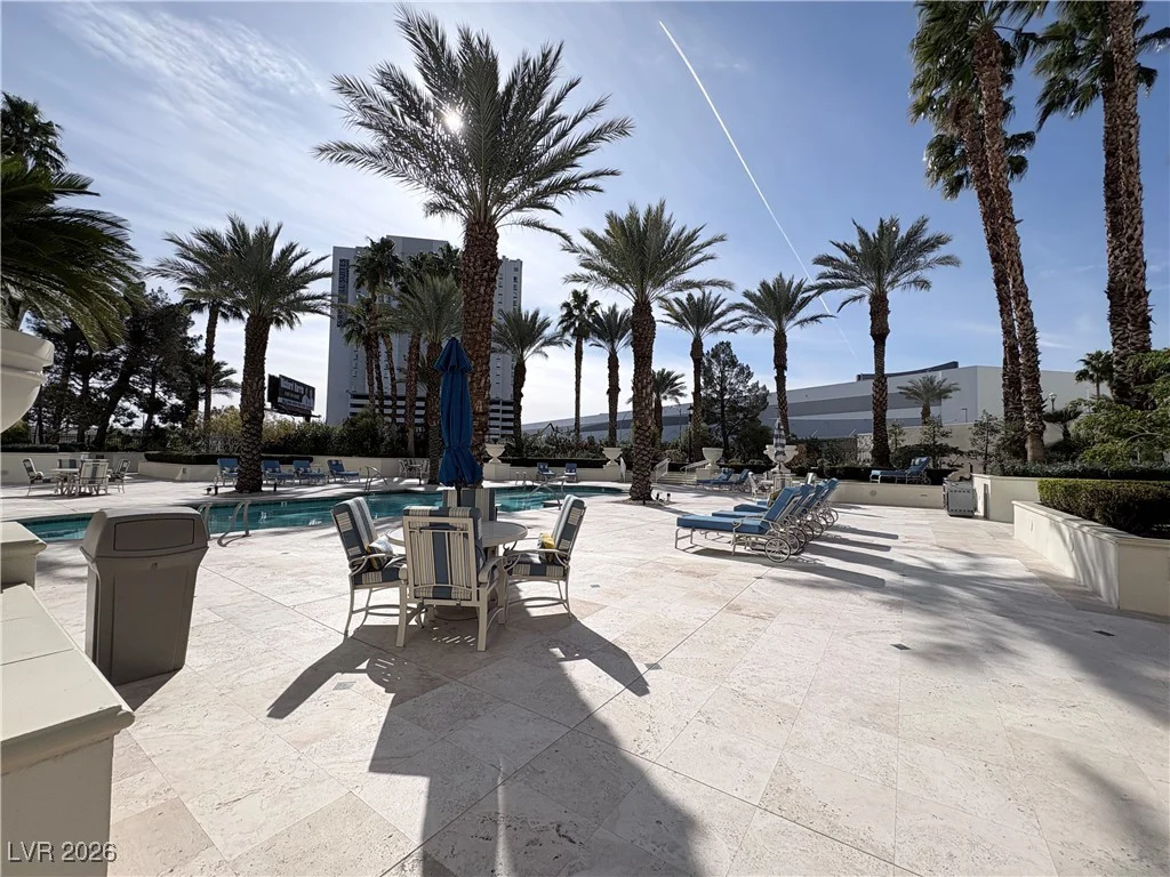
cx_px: 585
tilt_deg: +3.3
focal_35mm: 14
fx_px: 473
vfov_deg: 85.7
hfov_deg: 102.1
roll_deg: -1.3
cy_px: 438
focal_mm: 2.22
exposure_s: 1/3717
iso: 50
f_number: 2.2
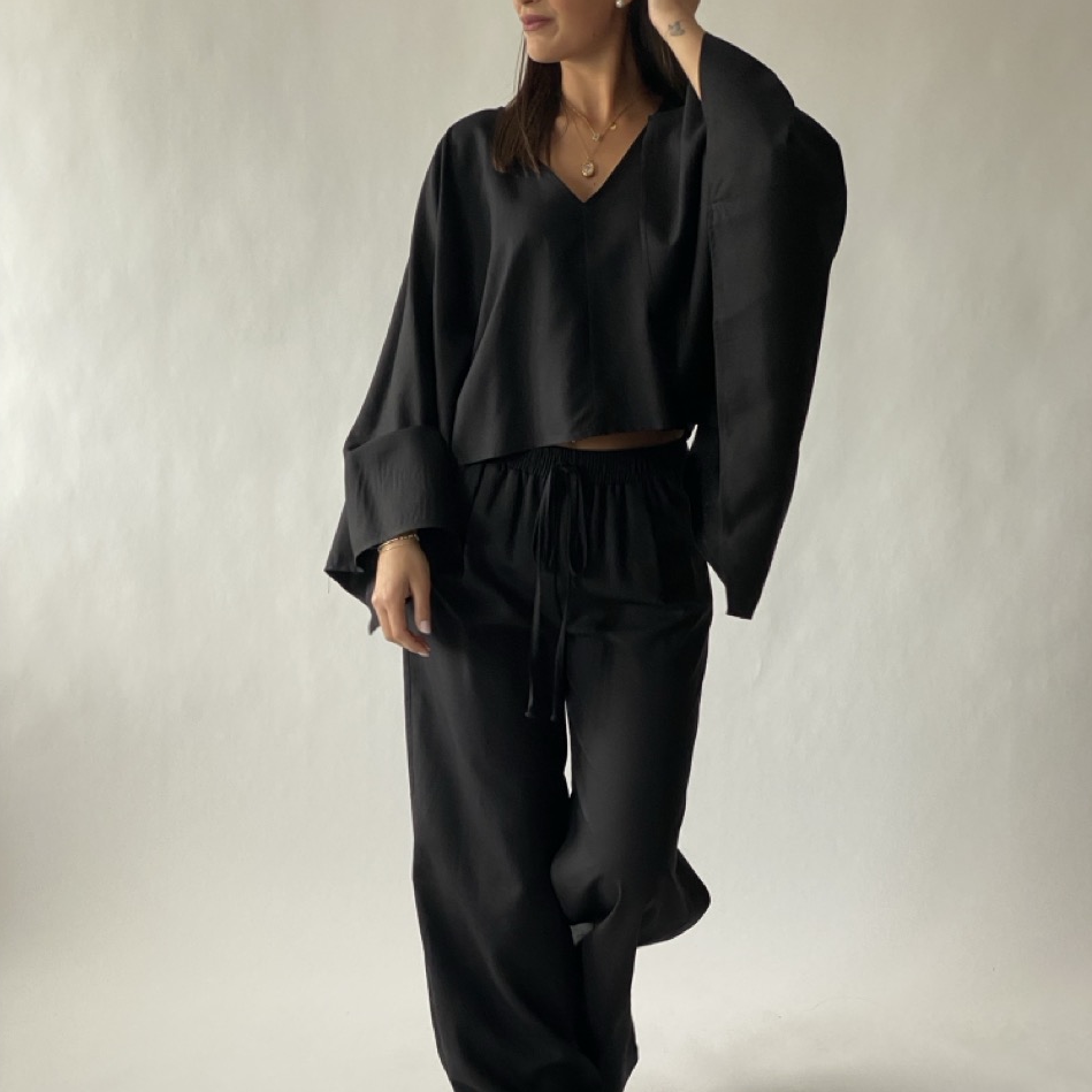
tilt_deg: -8.4
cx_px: 550
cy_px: 588
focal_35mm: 62
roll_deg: -1.2
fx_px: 2213
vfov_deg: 27.7
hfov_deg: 27.7
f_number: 2
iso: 64
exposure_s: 1/100
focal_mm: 6
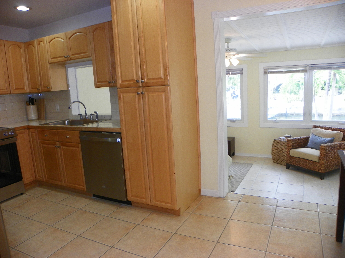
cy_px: 129
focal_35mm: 26
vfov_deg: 53.1
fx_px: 259
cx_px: 172
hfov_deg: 67.3
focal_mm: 4.6
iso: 80
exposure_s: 1/30
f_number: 2.8
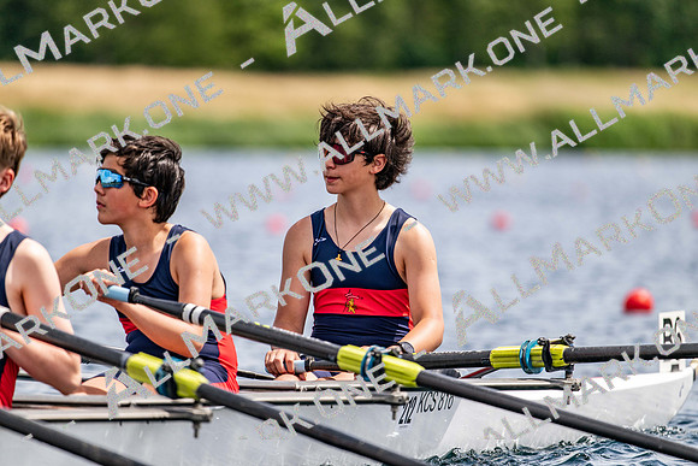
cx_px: 349
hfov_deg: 5.2
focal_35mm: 400
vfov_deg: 3.4
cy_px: 233
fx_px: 7757
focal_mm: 400
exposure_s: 1/2500
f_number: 4.5
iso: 320
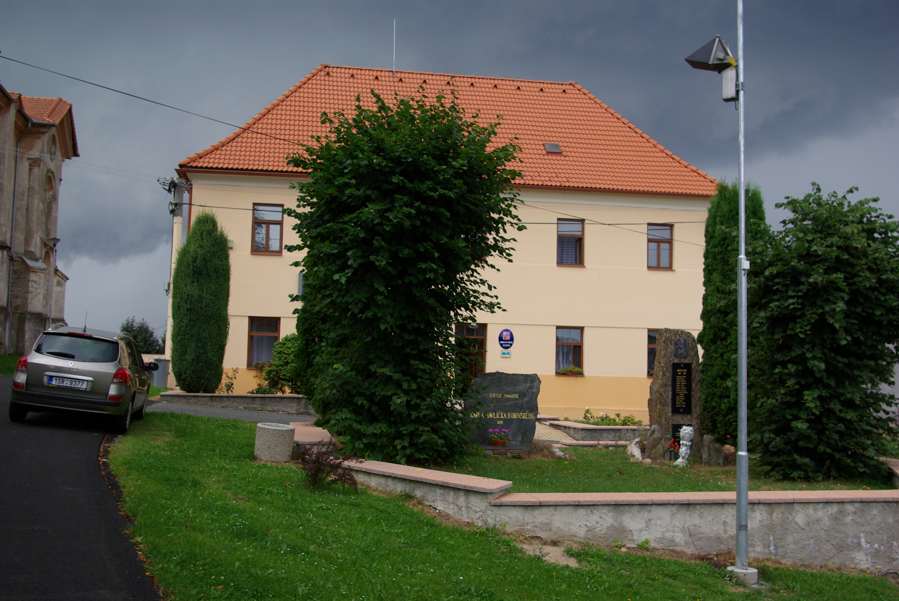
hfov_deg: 55.0
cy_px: 300
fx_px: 863
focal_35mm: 34
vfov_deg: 38.5
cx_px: 450
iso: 200
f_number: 5.6
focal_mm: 23
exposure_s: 1/350
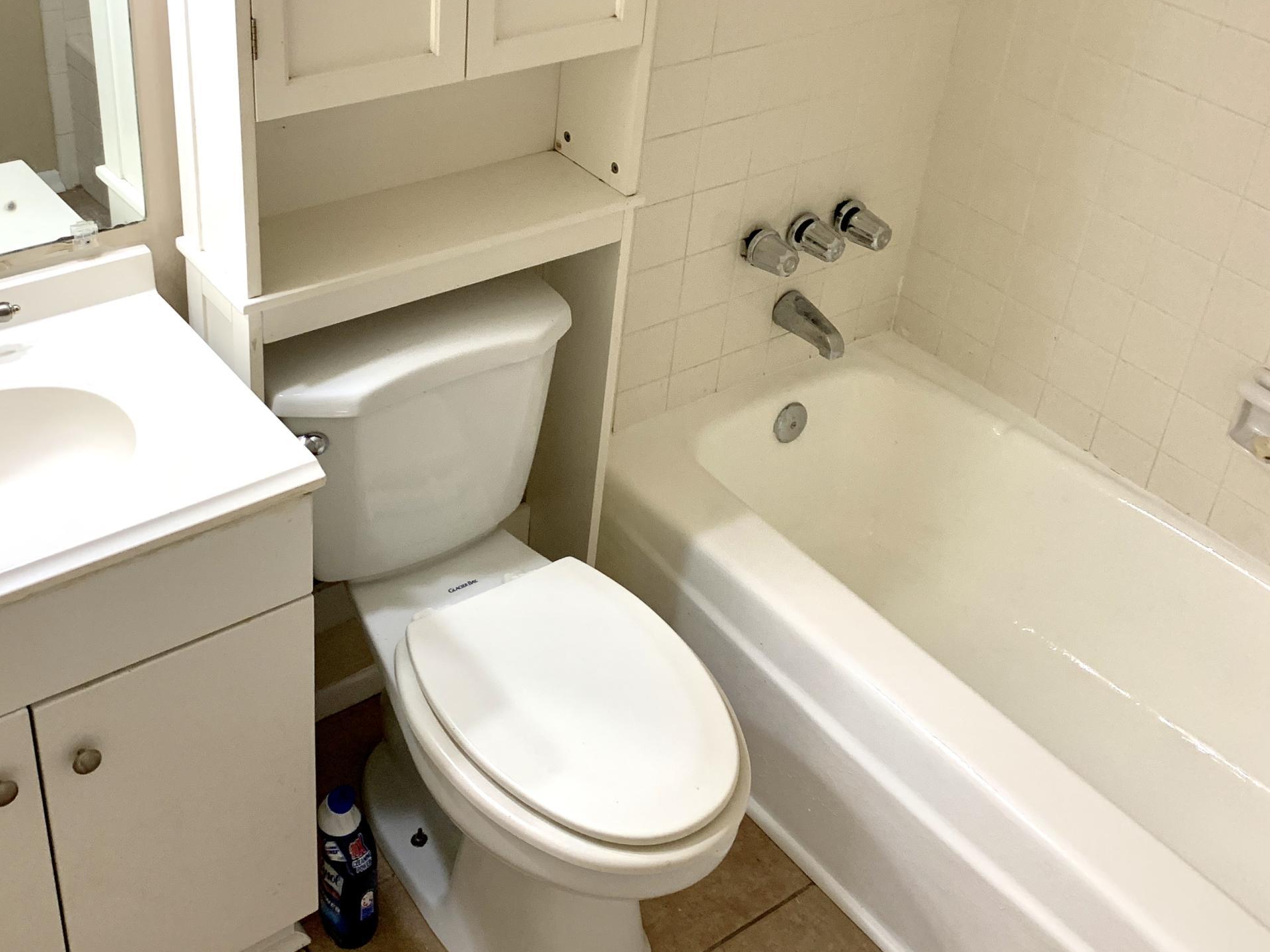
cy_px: 330
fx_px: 1504
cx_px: 573
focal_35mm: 41
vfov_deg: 34.9
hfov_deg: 45.7
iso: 100
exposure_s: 1/60
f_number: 1.8
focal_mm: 4.25
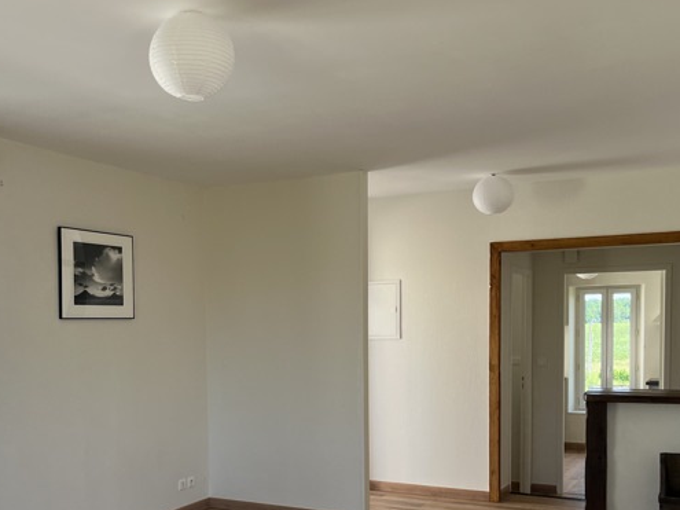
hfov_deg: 44.4
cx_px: 246
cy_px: 364
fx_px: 825
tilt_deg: -4.7
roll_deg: +0.5
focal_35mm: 42
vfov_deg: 33.8
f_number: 1.6
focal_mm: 5.1
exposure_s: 1/307
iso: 50
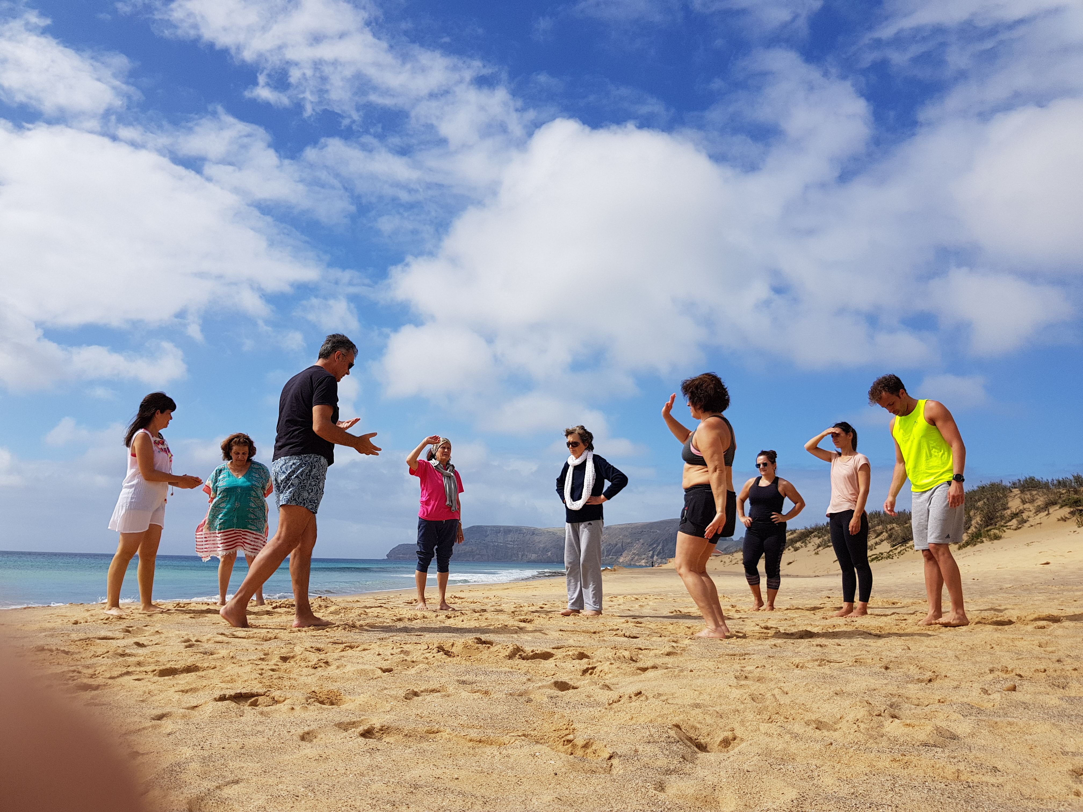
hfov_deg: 67.3
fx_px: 813
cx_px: 542
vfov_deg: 53.1
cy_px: 406
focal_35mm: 26
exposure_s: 1/3880
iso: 40
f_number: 1.7
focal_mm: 4.2
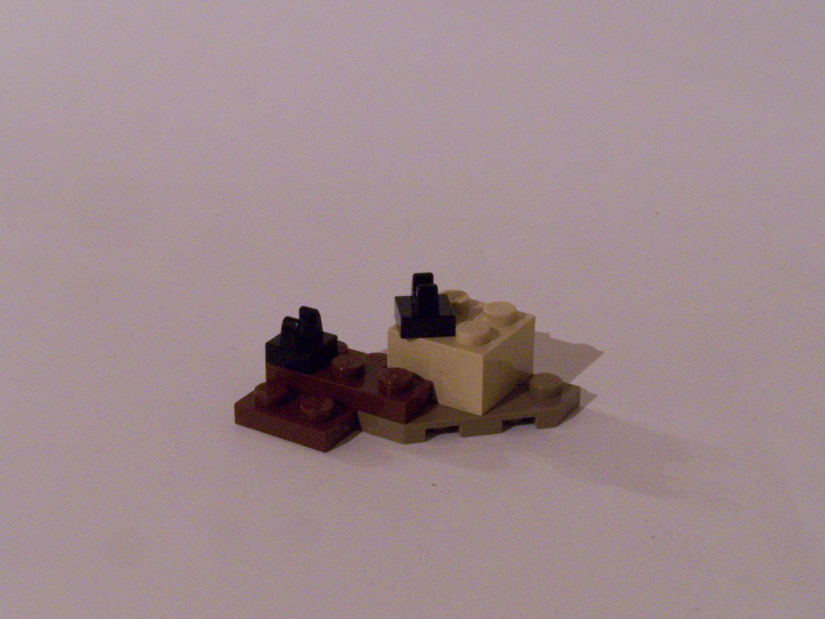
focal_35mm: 67
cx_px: 412
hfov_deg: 29.0
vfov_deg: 21.9
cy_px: 310
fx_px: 1597
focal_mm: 11.1
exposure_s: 1/4
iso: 400
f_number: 8
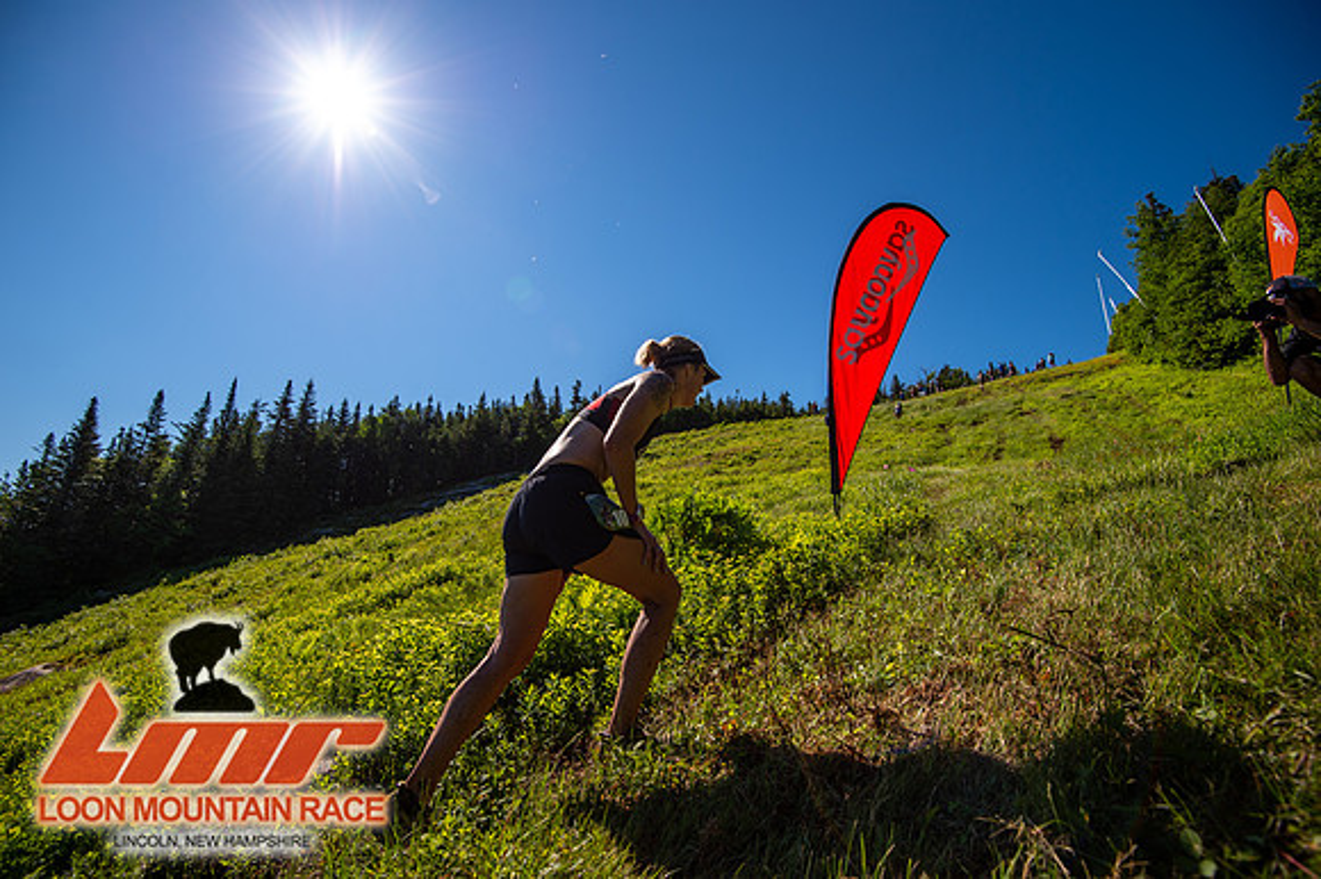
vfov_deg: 73.7
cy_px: 440
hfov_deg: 96.8
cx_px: 660
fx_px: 587
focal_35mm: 16
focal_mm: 16
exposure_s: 1/1000
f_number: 5
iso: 100
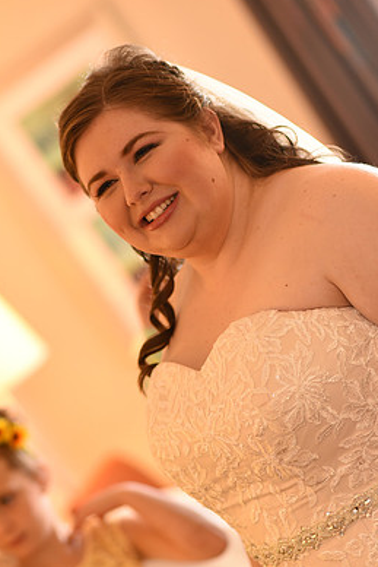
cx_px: 173
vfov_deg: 16.1
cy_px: 332
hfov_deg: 10.8
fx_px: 1998
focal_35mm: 127
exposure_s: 1/100
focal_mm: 85
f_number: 2.2
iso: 1000
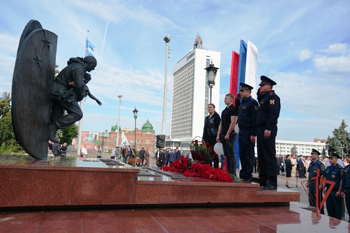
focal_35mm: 30
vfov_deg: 43.6
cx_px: 175
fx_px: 292
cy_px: 116
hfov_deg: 61.9
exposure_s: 1/400
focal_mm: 20
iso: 100
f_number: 5.6
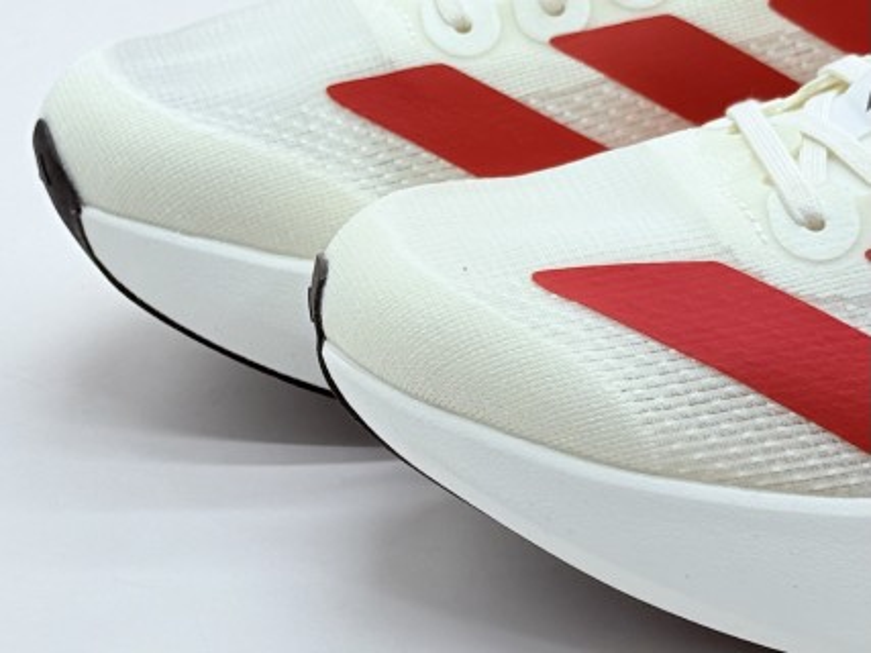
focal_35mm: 48
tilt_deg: -25.5
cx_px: 436
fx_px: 1207
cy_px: 326
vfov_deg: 30.3
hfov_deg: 39.7
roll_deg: +2.2
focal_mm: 6.76
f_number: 1.78
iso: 64
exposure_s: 1/699
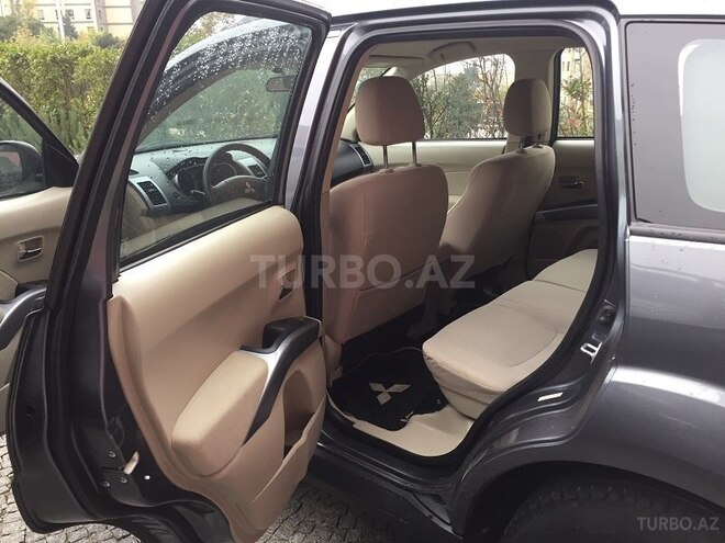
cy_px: 272
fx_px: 607
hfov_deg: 61.7
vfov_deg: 48.2
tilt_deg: -17.8
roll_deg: +0.4
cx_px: 362
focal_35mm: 29
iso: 32
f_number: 2.2
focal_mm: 4.15
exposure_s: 1/33
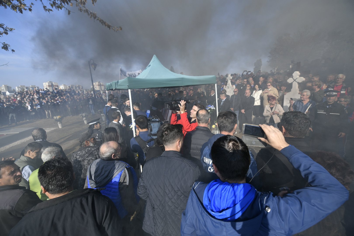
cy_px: 118
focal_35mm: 14
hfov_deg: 104.3
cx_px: 177
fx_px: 138
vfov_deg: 81.2
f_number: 4.5
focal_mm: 14
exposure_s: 1/1250
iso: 100
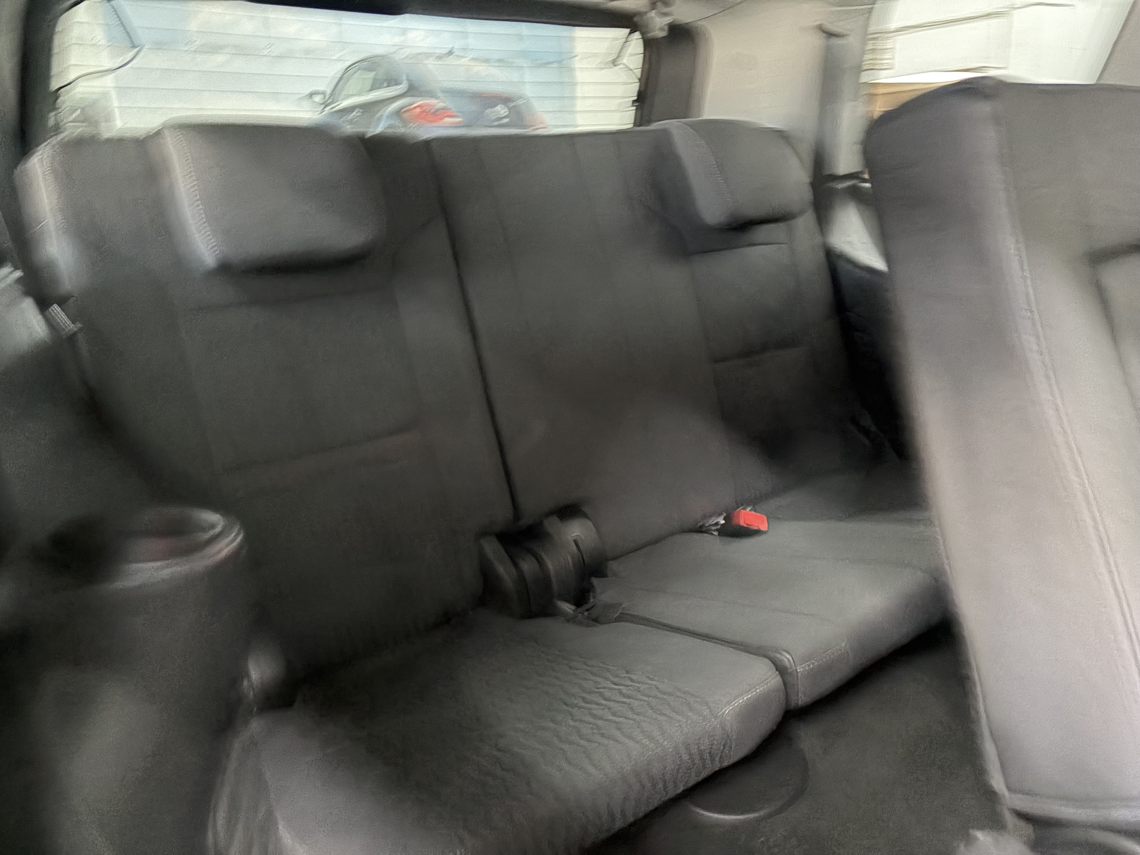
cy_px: 428
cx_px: 570
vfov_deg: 53.1
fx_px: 856
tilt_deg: -16.9
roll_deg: +1.5
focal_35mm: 26
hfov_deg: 67.3
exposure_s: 1/20
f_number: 1.6
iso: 1000
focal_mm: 5.96
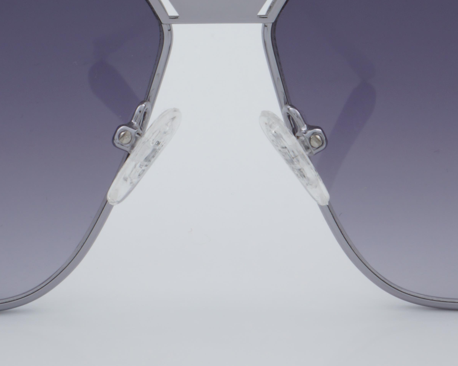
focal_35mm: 141
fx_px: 1911
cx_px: 214
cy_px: 110
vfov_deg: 10.9
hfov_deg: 13.7
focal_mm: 40
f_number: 32
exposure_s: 1/4
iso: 100
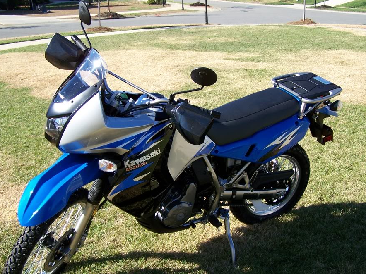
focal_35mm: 44
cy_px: 142
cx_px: 181
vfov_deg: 32.9
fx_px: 465
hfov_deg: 42.9
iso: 80
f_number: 2.8
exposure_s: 1/640
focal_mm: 6.3
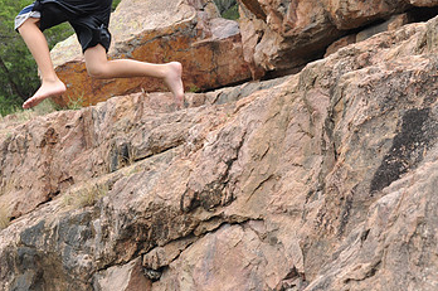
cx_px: 78
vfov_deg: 11.4
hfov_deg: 16.9
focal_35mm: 120
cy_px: 74
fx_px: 1458
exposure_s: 1/1250
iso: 400
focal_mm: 48
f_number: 5
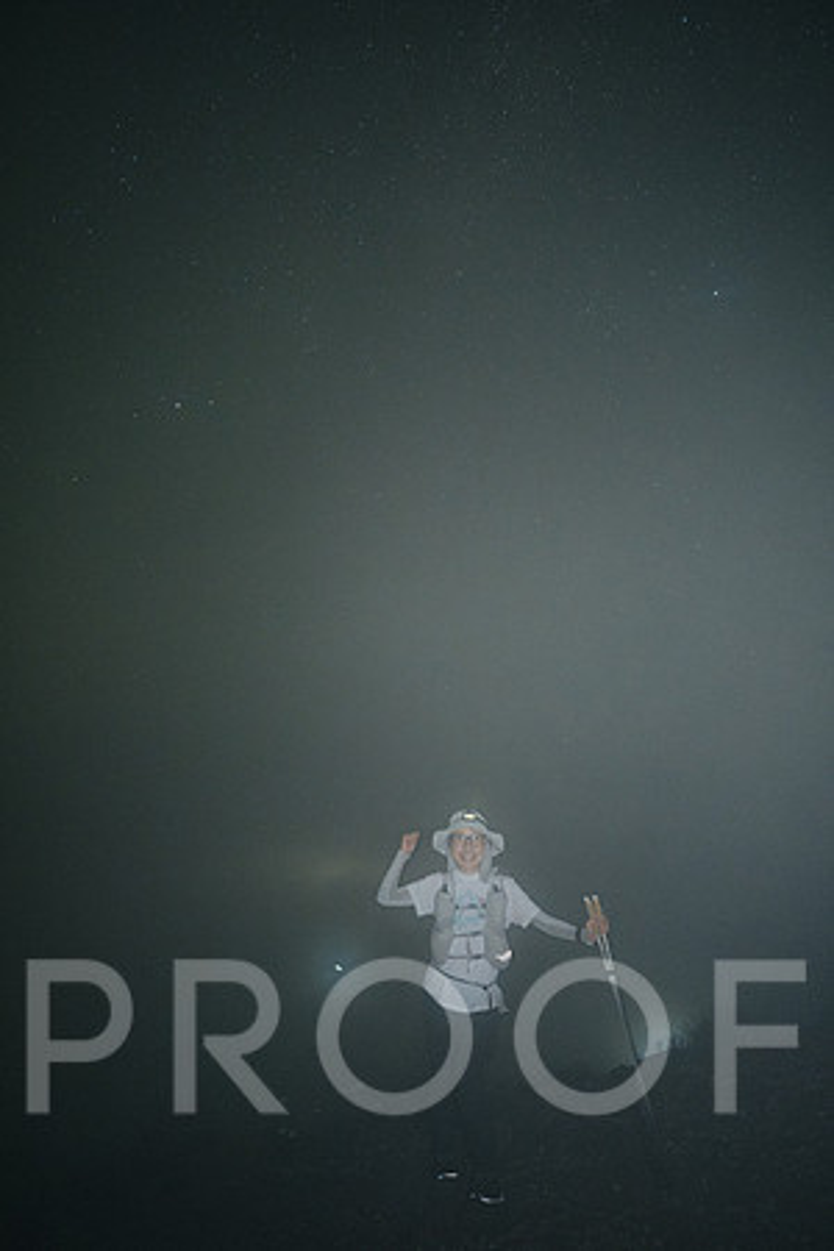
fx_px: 834
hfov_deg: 53.1
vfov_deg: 73.7
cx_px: 417
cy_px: 626
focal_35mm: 24
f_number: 2.8
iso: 6400
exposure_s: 6
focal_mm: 24
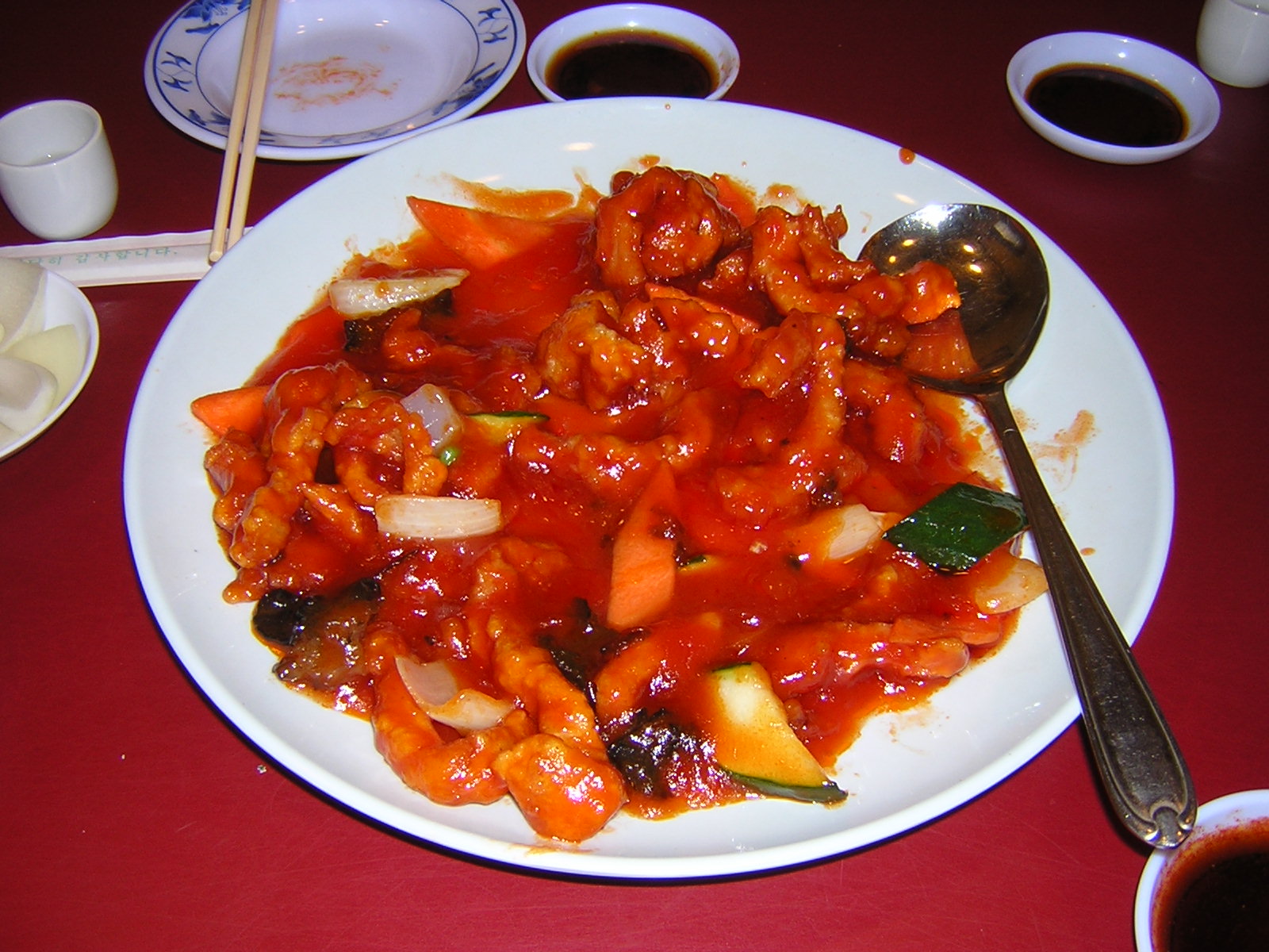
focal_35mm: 36
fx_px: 1320
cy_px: 476
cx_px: 634
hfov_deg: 51.4
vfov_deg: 39.7
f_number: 2.6
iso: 100
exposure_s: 1/60.1
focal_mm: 4.7
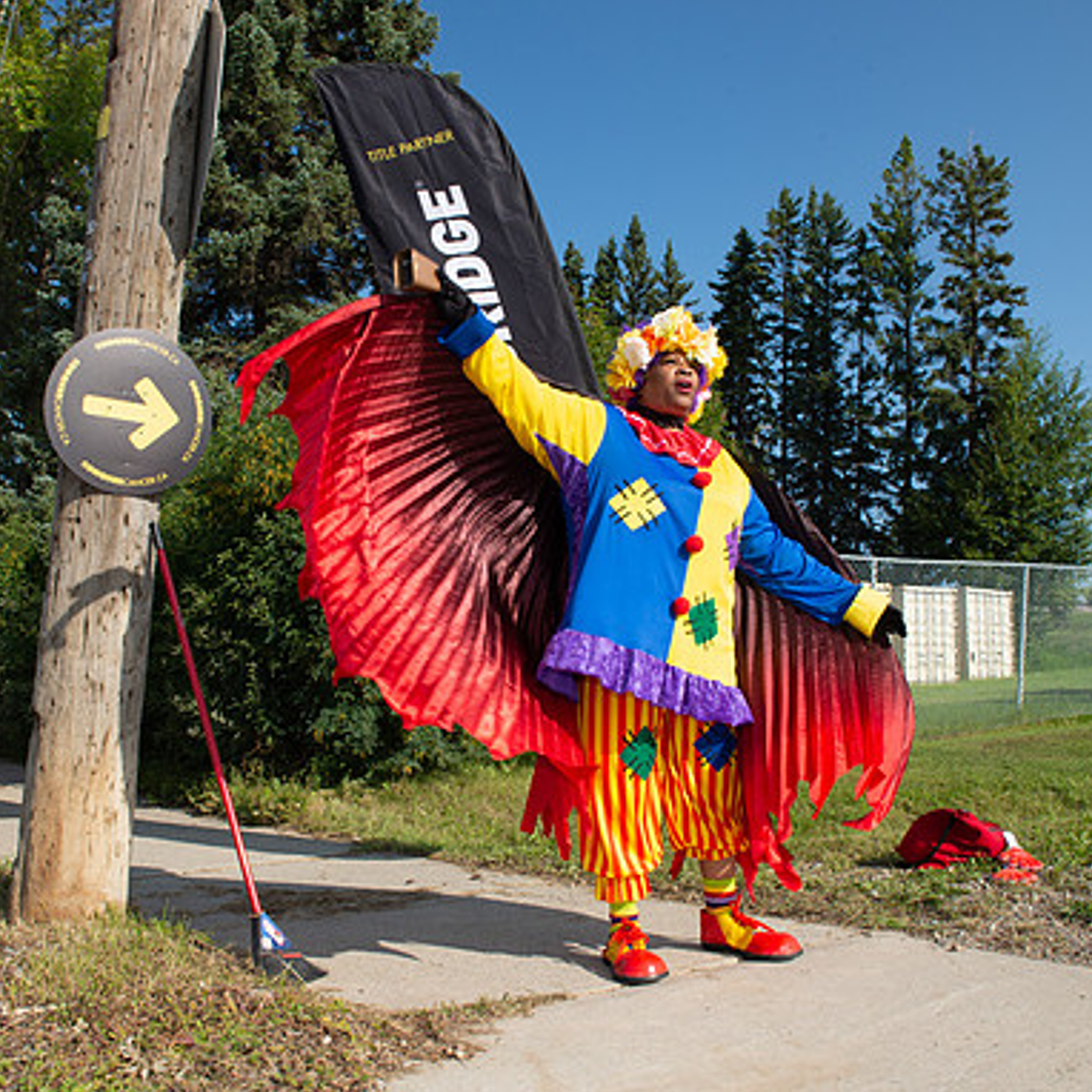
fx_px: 1106
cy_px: 547
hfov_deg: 52.5
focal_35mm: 31
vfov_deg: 52.5
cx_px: 500
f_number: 16
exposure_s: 1/200
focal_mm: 24
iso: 250
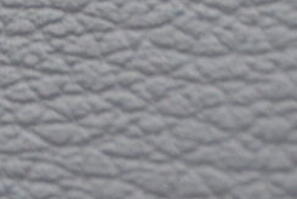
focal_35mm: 493
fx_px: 4072
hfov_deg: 4.1
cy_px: -292
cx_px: -474
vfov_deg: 2.8
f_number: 5
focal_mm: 42
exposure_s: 1/60
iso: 900
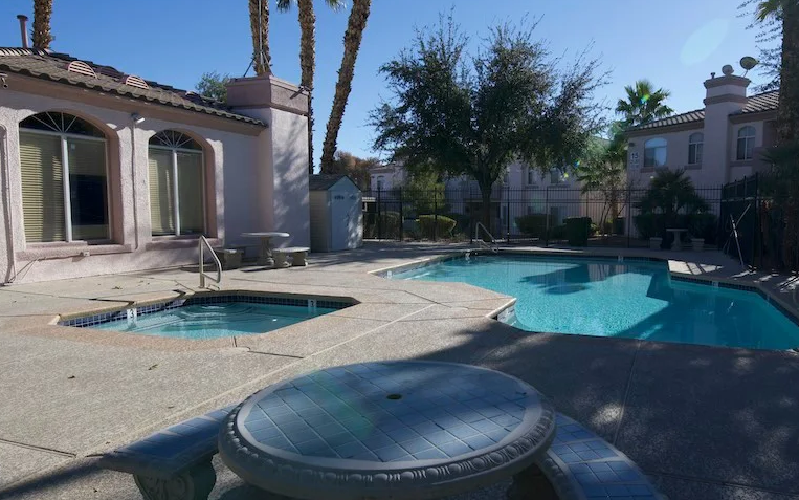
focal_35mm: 26
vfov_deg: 47.6
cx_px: 479
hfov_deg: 69.7
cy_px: 263
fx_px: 566
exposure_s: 1/200
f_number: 10
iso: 125
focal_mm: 19
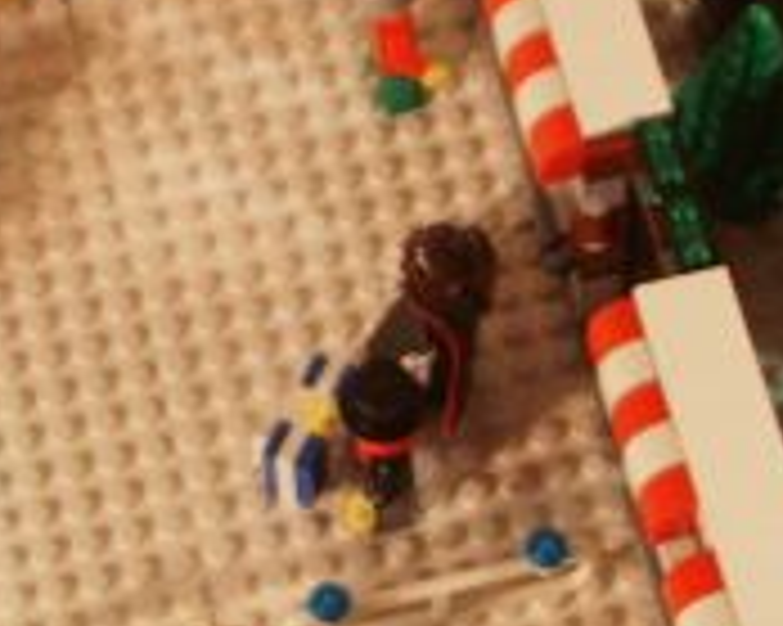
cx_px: 612
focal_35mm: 140
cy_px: 437
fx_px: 3243
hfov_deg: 13.7
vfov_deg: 11.0
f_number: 3.5
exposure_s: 1/10
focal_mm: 6.6
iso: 63
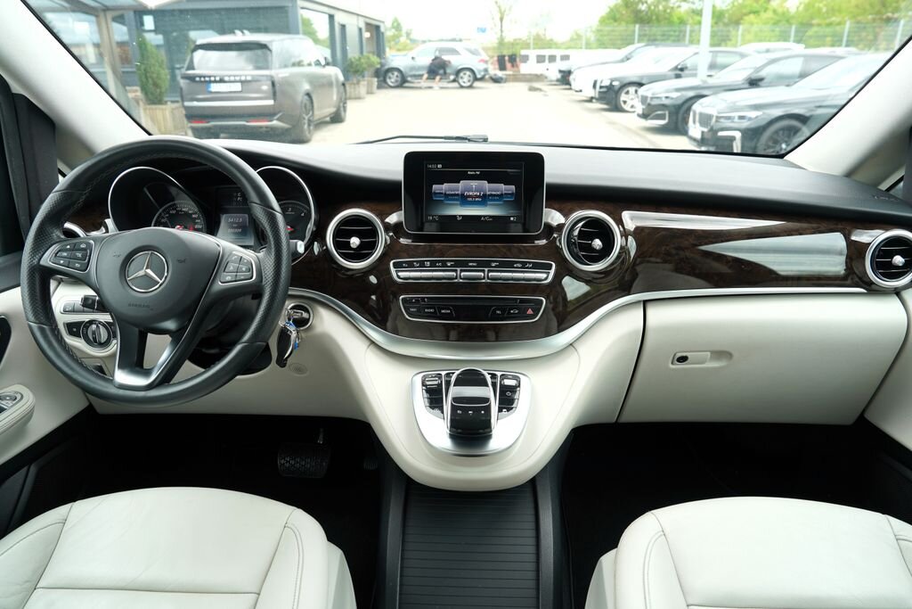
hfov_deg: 73.7
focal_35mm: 24
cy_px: 304
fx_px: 608
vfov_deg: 53.1
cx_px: 456
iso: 100
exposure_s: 1/60
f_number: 5.6
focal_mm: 24
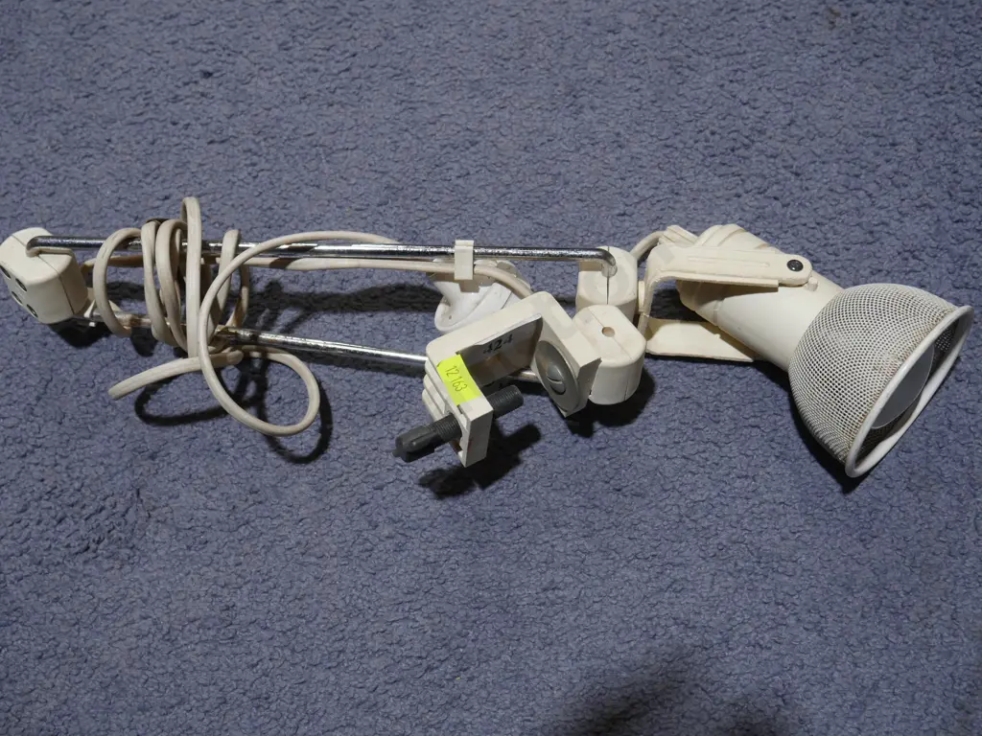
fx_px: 1191
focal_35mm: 42
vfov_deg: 34.3
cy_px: 368
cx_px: 491
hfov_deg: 44.8
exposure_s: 1/60
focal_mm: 21
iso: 320
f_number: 4.6
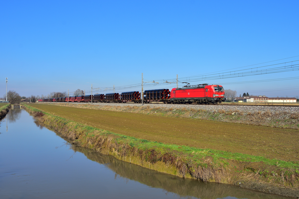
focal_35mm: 33
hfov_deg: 57.2
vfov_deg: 40.0
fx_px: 274
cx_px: 150
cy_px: 100
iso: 200
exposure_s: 1/800
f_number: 7.1
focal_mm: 22
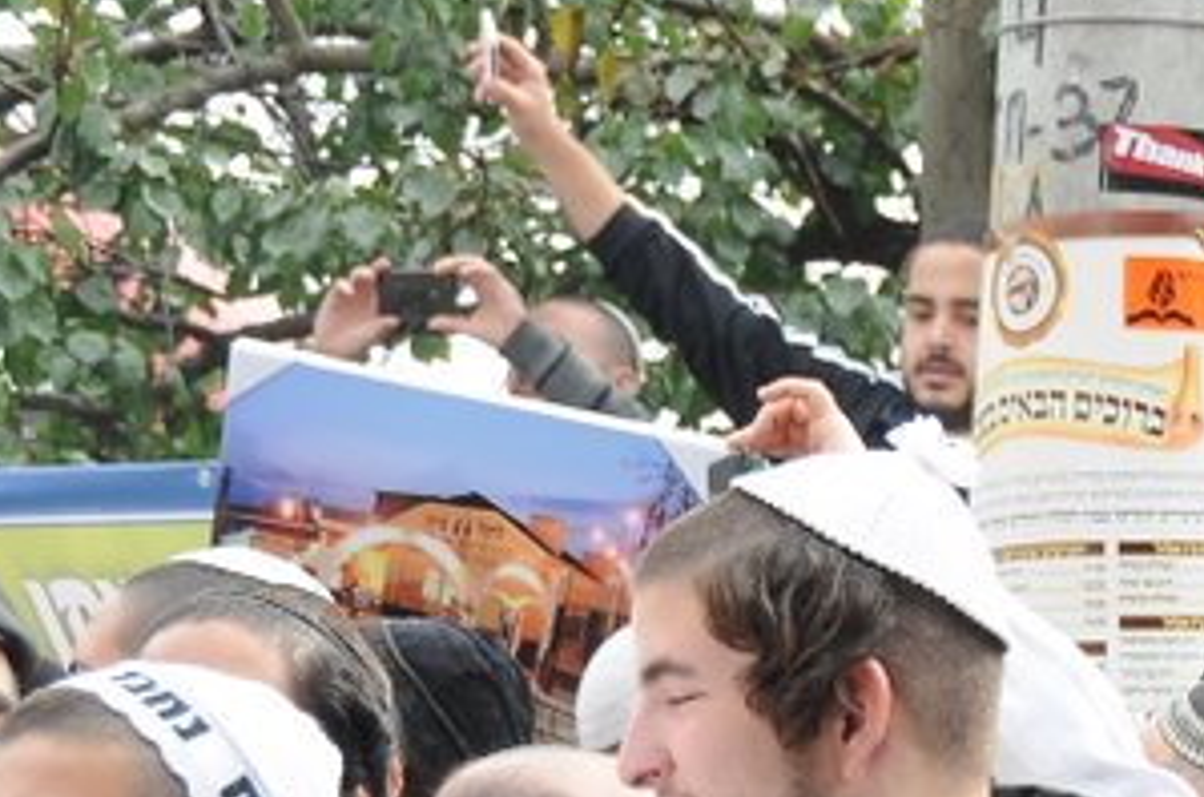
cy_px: 1276
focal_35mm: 185
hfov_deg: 10.9
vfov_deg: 7.2
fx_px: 6174
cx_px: 1454
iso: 250
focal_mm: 36
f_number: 5.6
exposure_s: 1/250
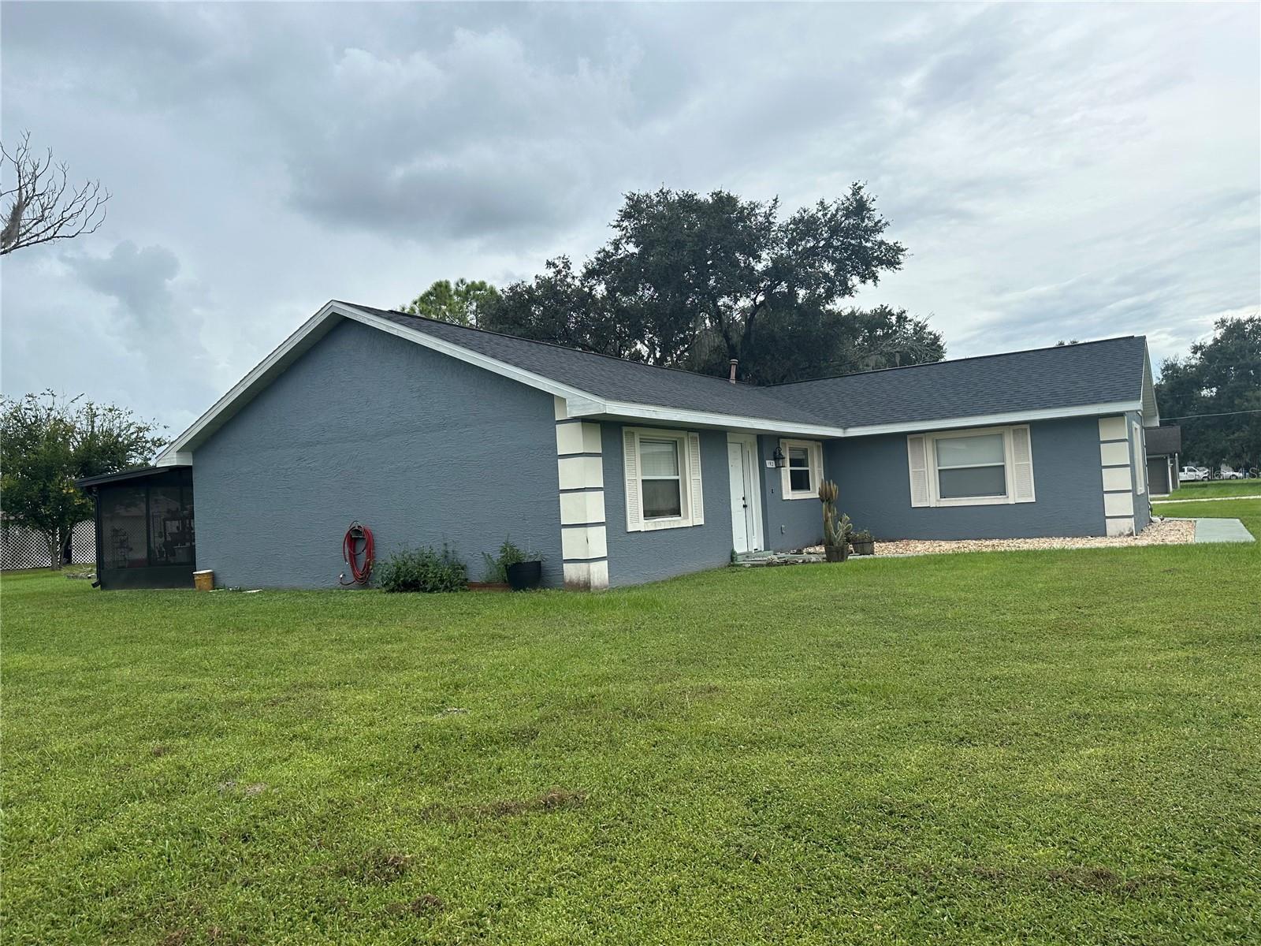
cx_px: 630
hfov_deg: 71.6
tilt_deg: +1.2
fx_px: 874
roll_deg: +2.8
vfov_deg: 56.8
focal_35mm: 24
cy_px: 473
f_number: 1.78
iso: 80
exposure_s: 1/5000
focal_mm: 6.86
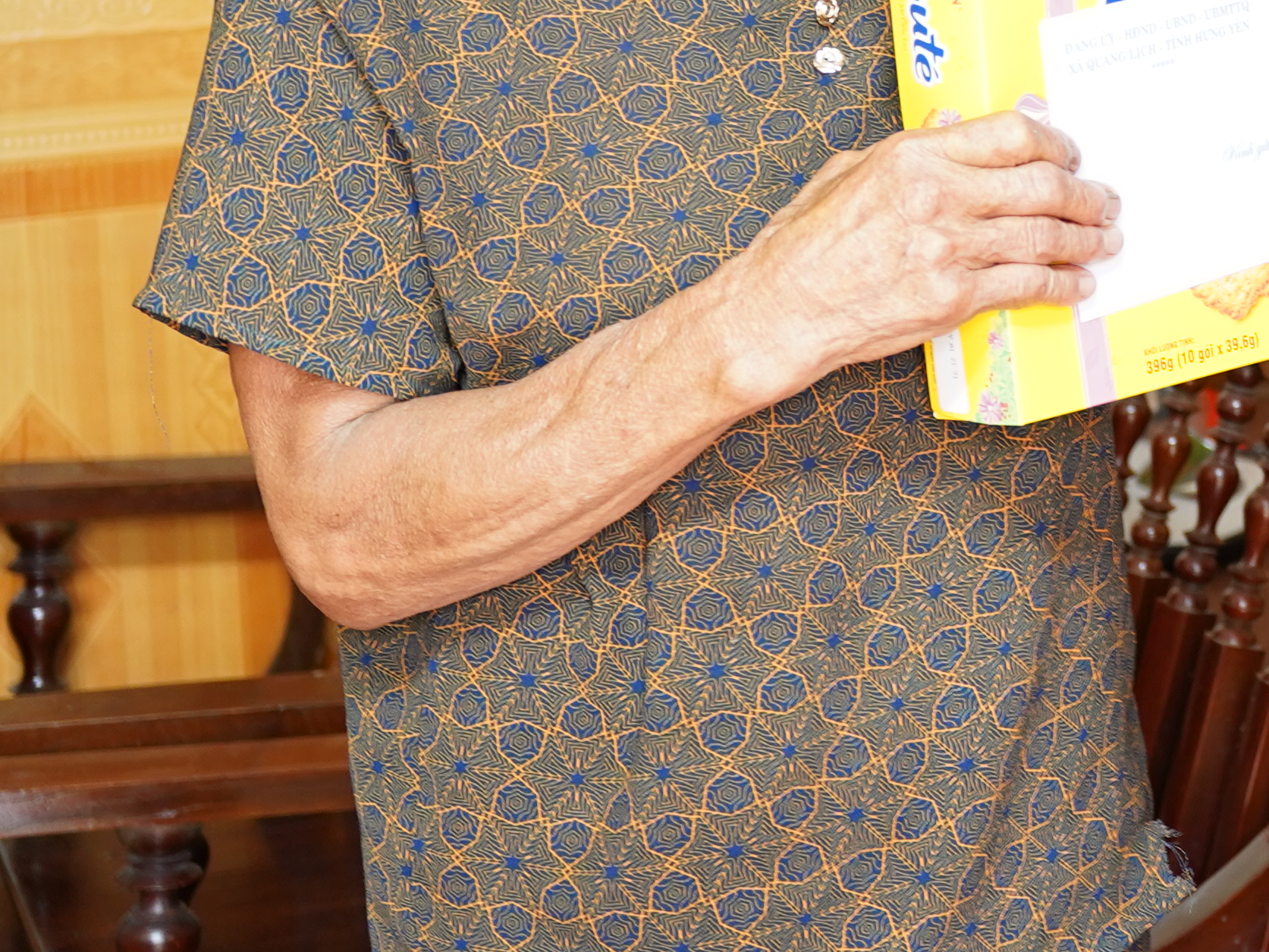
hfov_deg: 17.3
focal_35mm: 102
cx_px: 1891
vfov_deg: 14.0
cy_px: -204
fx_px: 3755
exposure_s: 1/30
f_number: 2.8
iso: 800
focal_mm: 29.7
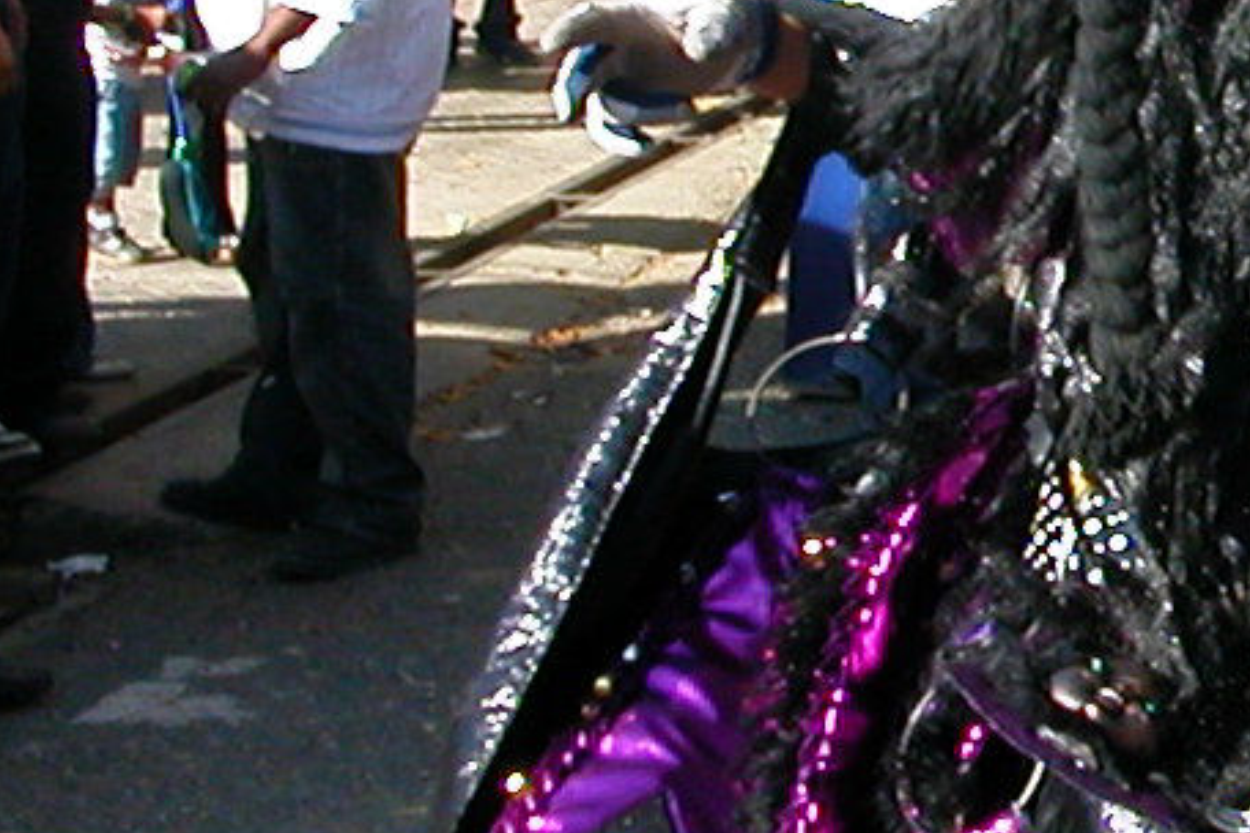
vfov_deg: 10.1
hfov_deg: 14.5
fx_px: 4687
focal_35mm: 135
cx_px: 1656
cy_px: 230
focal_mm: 5.6
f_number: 4.5
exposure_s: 1/247
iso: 100
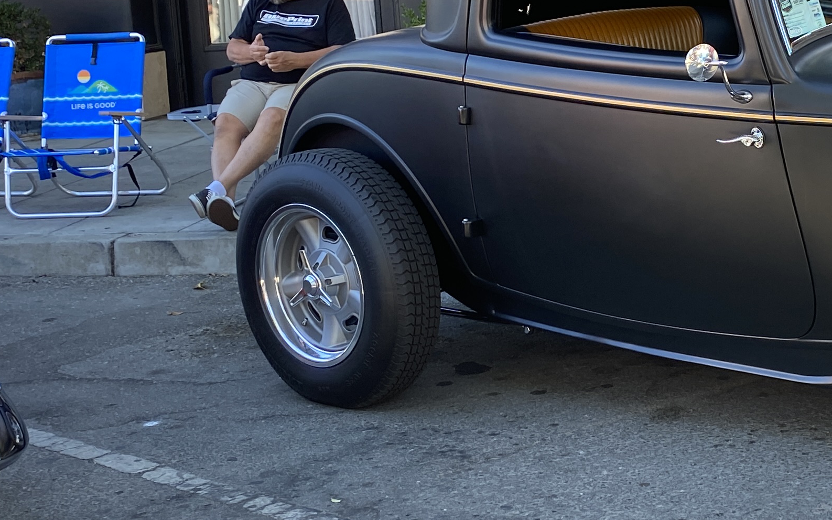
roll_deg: +1.8
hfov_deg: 28.4
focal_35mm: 70
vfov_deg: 18.6
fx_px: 1587
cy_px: 203
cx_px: 733
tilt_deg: -10.7
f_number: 1.8
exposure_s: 1/121
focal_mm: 4.25
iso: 40
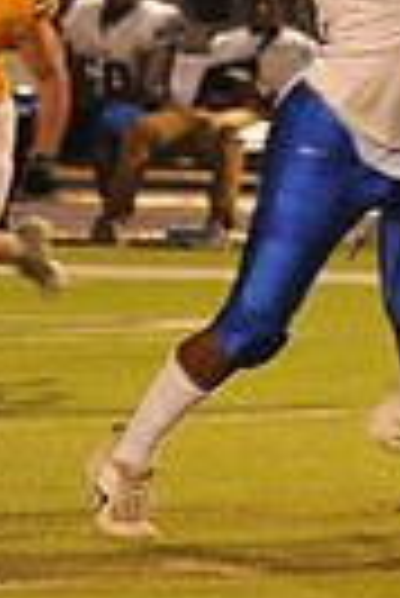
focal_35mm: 873
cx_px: 1056
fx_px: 14511
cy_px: -22
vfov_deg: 2.4
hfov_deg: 1.6
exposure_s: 1/160
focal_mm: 200
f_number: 5
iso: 3200
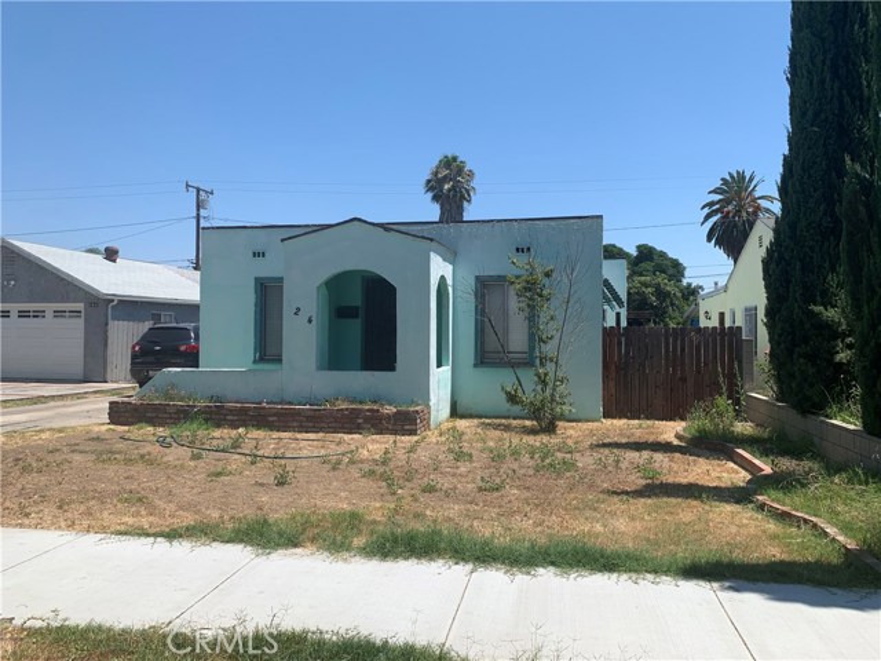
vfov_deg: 53.1
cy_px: 330
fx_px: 662
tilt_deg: +0.9
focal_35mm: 26
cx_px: 440
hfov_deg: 67.3
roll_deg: +0.2
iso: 25
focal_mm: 4.25
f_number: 1.8
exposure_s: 1/2611
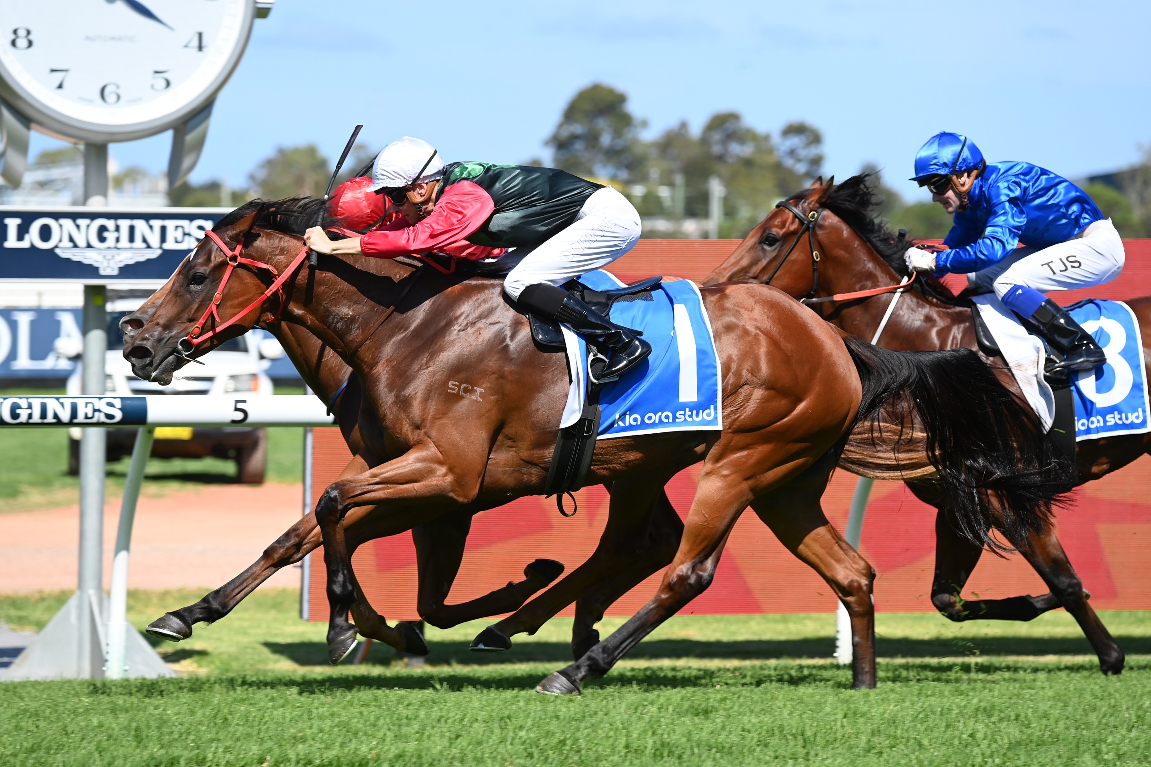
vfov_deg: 6.2
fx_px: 7034
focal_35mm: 220
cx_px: 576
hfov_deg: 9.4
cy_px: 384
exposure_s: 1/1600
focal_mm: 220
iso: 400
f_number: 5.6
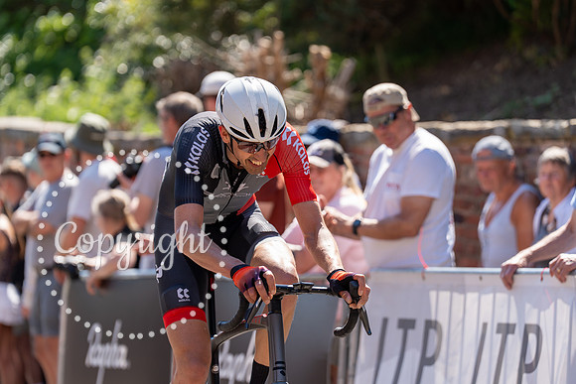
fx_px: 3057
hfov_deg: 10.8
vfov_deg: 7.2
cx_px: 288
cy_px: 192
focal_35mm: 191
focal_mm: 191
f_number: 3.5
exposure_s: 1/1000
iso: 200
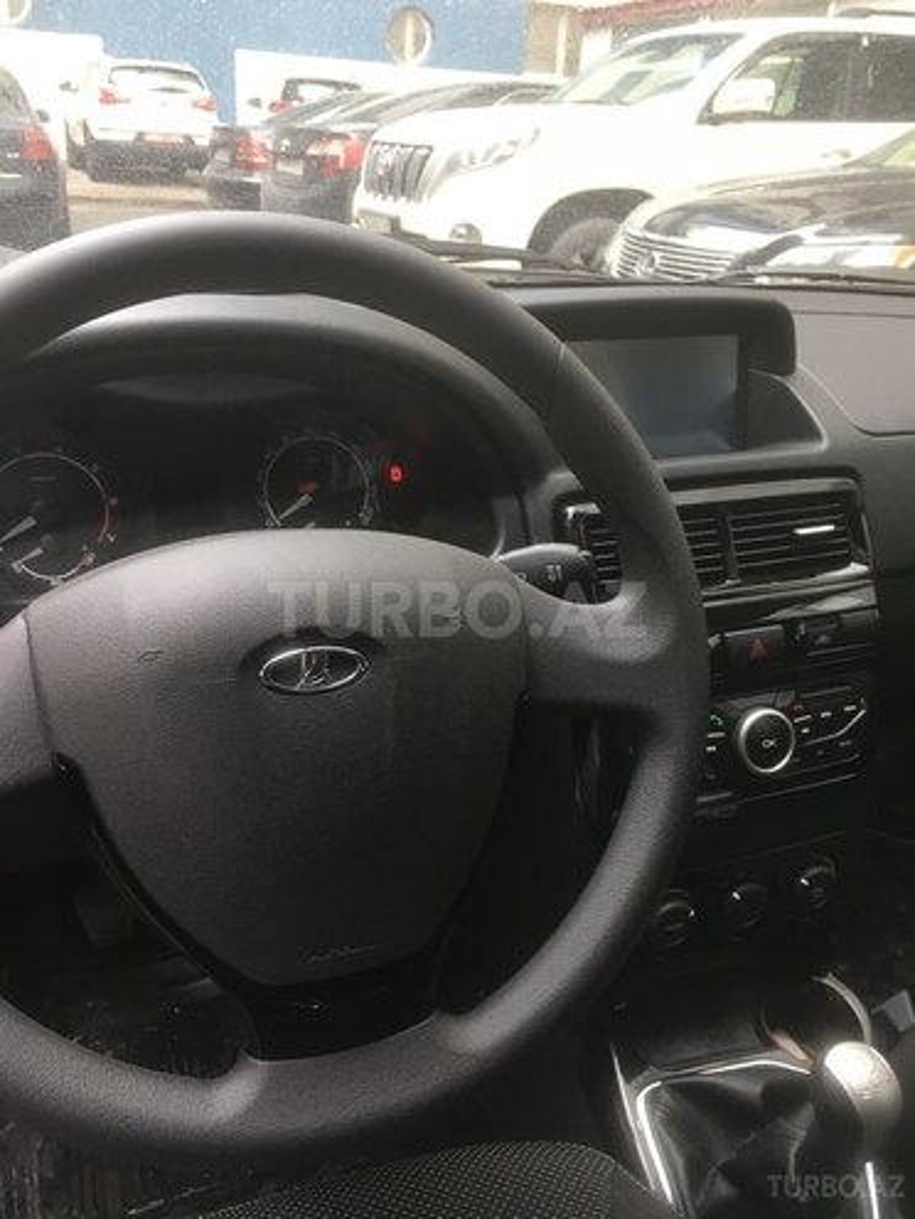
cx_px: 458
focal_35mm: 29
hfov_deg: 48.2
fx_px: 1022
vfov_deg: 61.7
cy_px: 610
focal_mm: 4.15
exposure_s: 1/33
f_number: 2.2
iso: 40
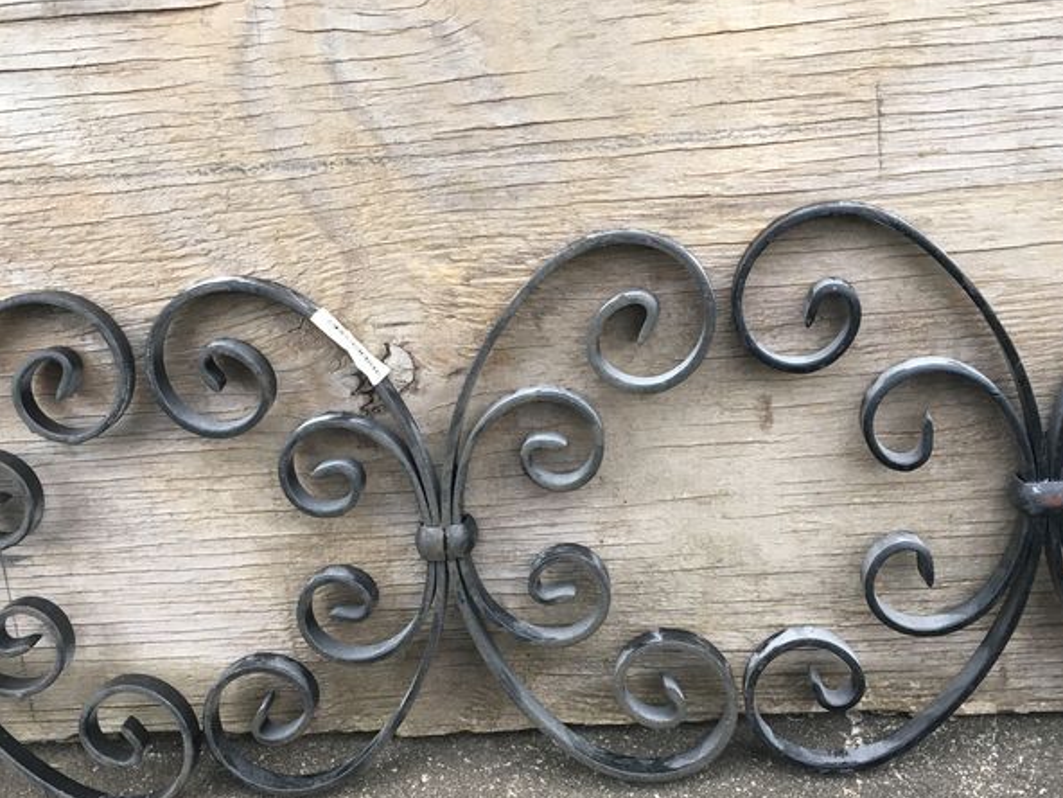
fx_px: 1505
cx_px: 436
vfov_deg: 29.4
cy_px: 559
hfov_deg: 38.8
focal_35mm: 49
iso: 25
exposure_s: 1/33
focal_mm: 4.15
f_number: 2.2
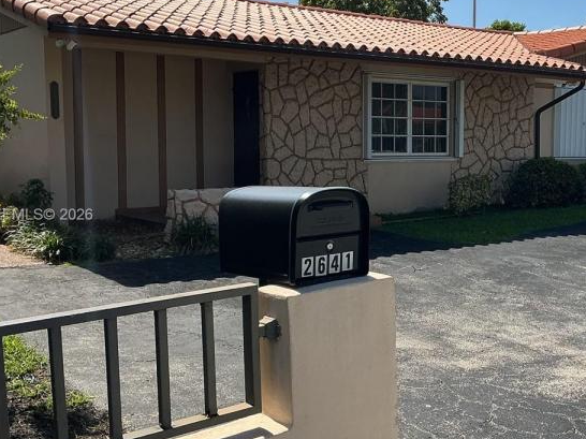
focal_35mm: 51
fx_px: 863
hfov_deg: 37.0
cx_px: 408
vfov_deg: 28.5
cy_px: 216
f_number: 1.8
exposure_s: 1/2058
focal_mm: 3
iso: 25
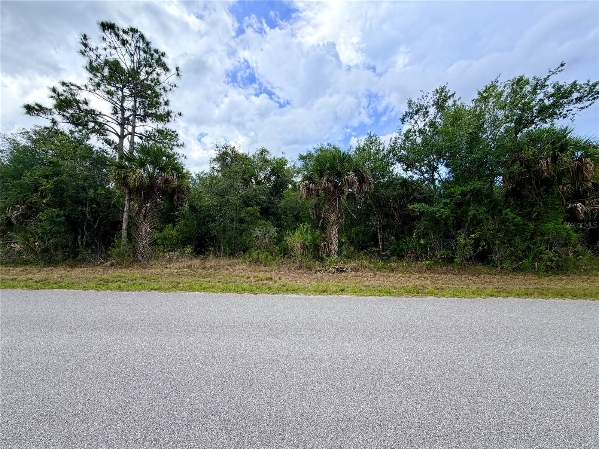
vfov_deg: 85.7
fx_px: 242
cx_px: 300
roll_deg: -0.1
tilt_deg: +3.3
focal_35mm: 14
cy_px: 224
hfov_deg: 102.1
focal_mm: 2.22
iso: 32
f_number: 2.2
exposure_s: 1/770
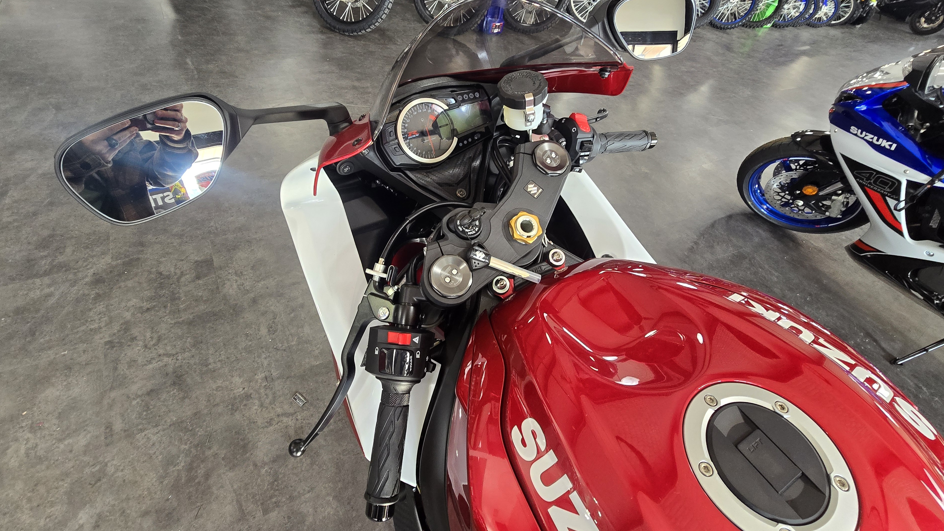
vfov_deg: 70.1
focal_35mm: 15
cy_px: 224
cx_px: 458
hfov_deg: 103.0
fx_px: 375
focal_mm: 2.2
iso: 250
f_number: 2.2
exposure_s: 1/60
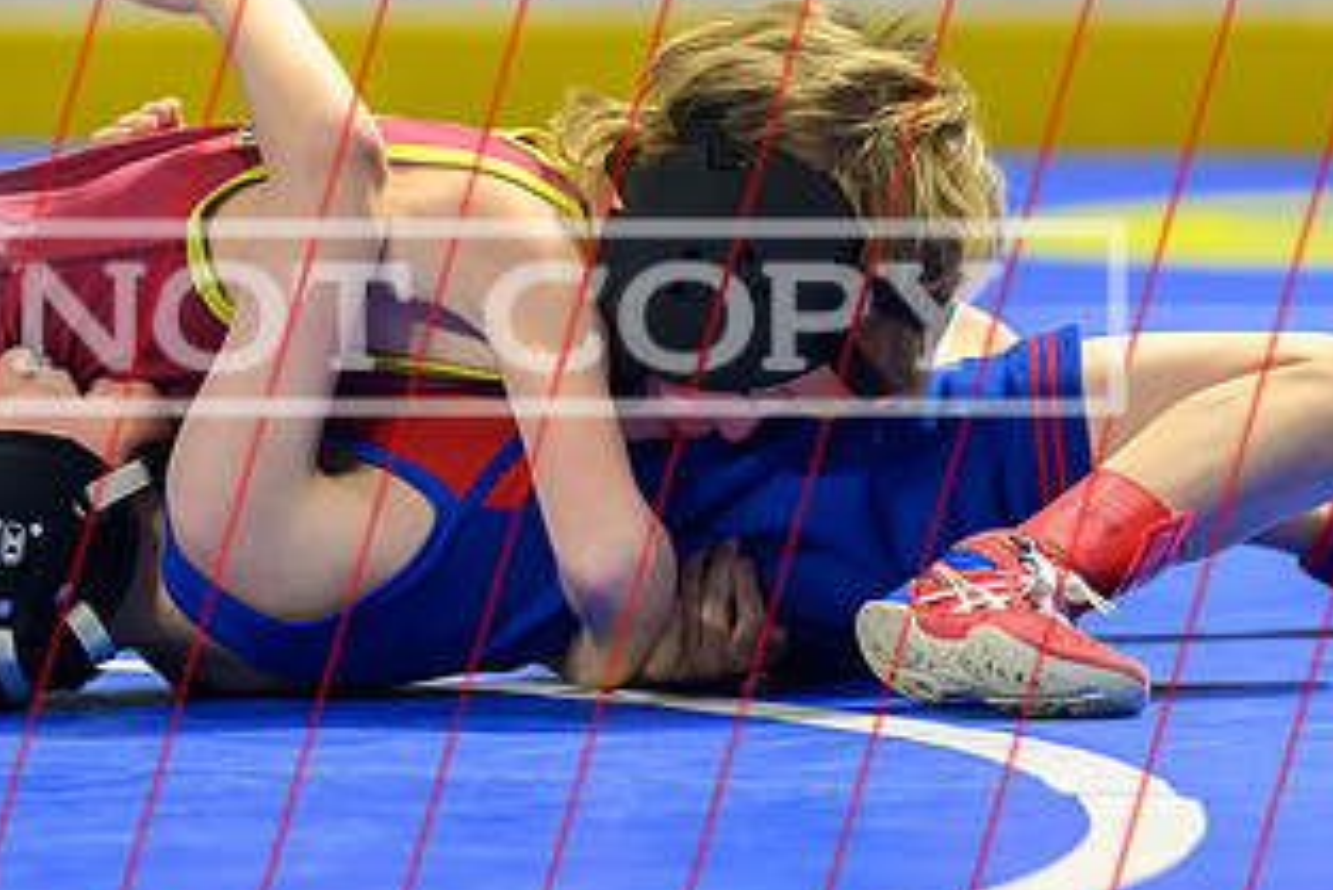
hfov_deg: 4.4
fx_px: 17373
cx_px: 337
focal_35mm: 469
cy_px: 461
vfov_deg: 2.9
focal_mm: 200
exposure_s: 1/800
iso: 3600
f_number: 2.8
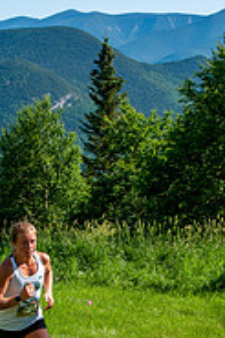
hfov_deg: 11.0
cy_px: 362
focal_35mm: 124
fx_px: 1165
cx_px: 83
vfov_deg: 16.1
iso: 200
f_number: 8
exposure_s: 1/400
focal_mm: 34
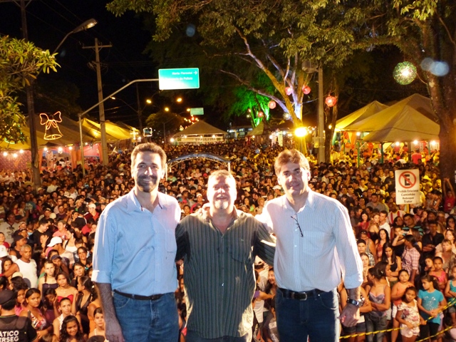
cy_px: 171
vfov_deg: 37.7
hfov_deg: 49.0
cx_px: 228
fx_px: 501
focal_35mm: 38
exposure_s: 1/20
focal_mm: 6.7
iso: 400
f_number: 3.1
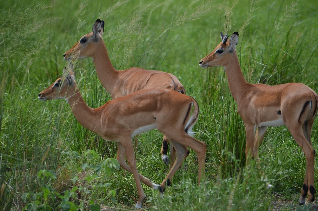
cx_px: 159
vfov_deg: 4.1
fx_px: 2909
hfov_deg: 6.3
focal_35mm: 330
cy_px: 106
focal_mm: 220
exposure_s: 1/2000
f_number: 5.3
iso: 400
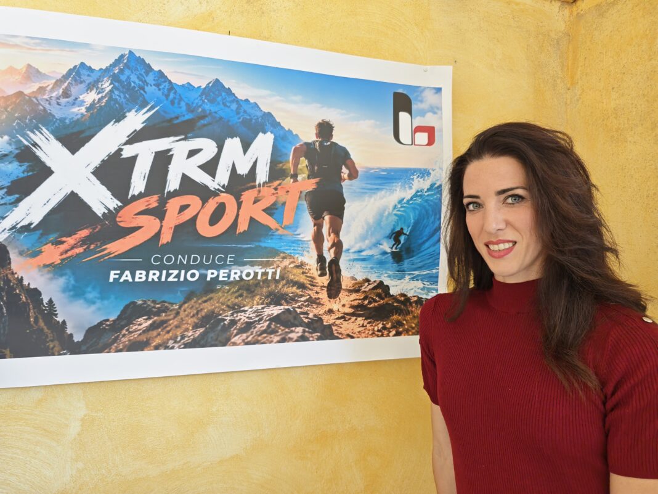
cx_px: 329
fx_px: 437
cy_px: 247
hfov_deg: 73.9
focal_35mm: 23
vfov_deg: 58.9
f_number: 1.6
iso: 160
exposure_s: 1/50
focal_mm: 6.55
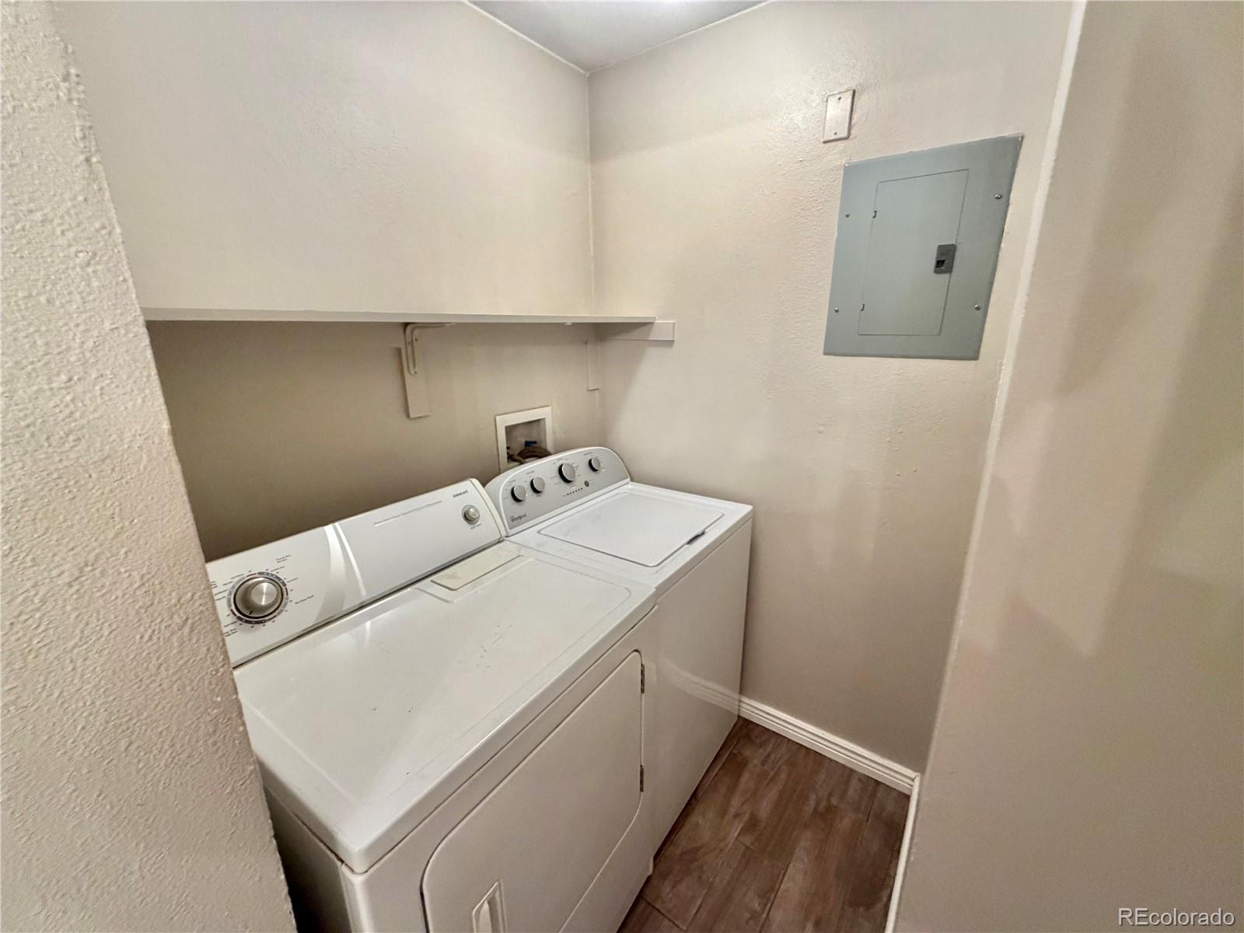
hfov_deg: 102.1
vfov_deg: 85.7
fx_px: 503
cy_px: 466
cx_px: 622
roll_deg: +0.1
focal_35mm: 14
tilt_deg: -14.4
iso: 400
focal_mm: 2.22
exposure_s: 1/60
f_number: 2.2
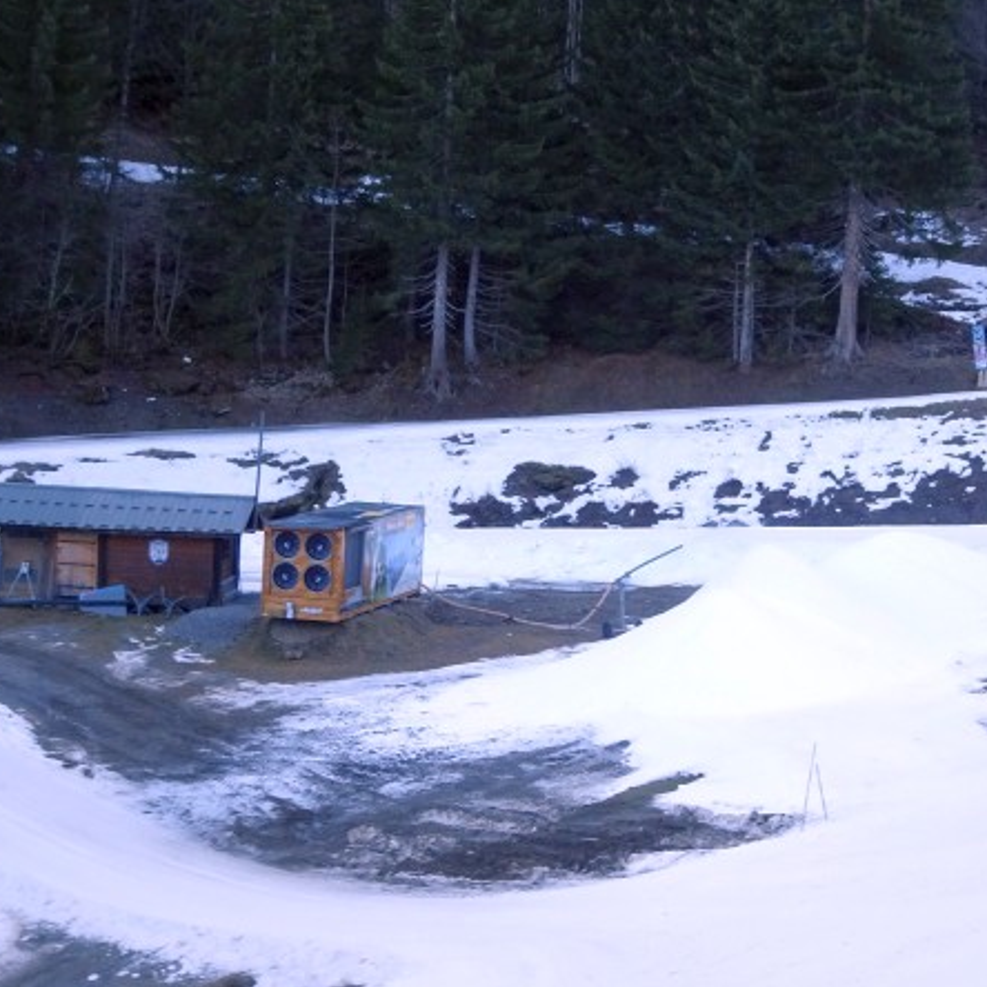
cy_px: 518
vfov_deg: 17.1
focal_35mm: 102
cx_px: 607
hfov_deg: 17.0
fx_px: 3290
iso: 125
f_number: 4.5
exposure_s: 1/80
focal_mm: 10.95
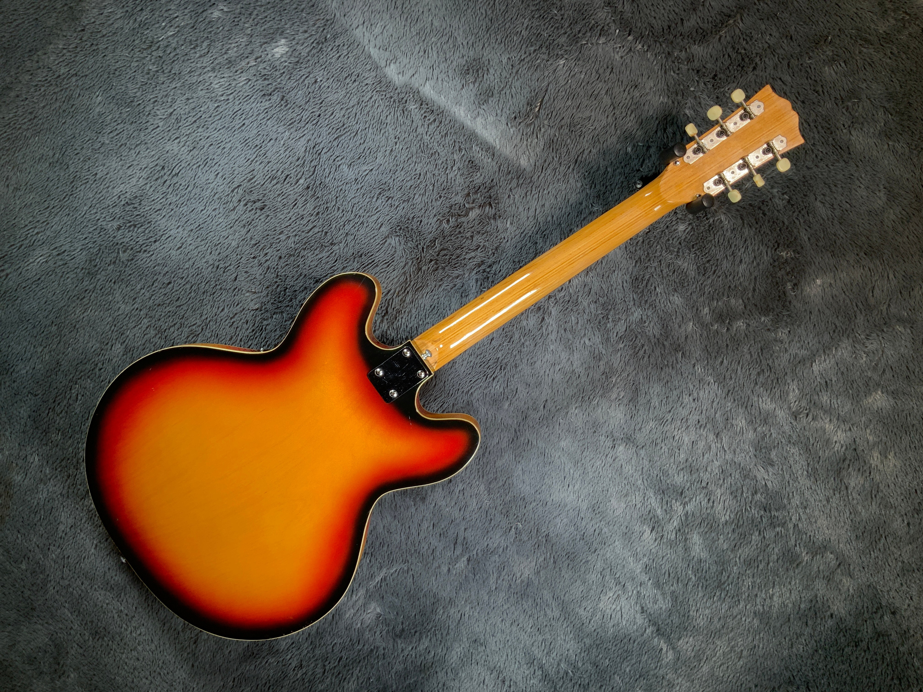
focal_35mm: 29
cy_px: 346
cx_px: 462
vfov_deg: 48.2
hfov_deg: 61.7
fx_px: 773
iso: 25
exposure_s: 1/104
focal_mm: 3
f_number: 1.8
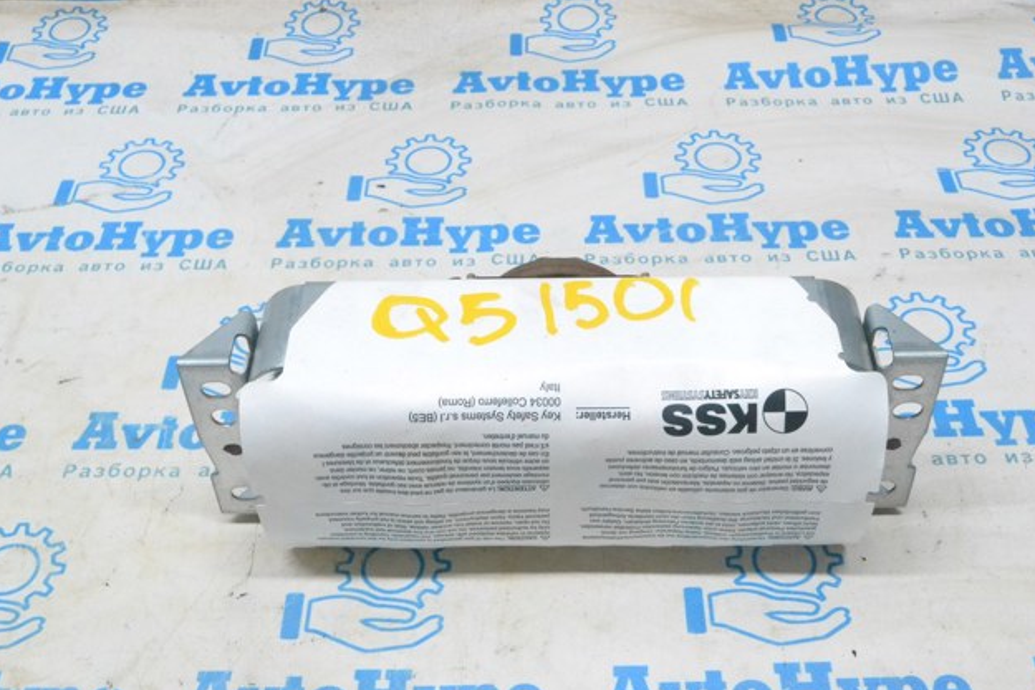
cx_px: 523
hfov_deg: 44.0
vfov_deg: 30.2
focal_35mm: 45
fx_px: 1280
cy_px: 349
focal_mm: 29
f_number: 13
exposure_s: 1/100
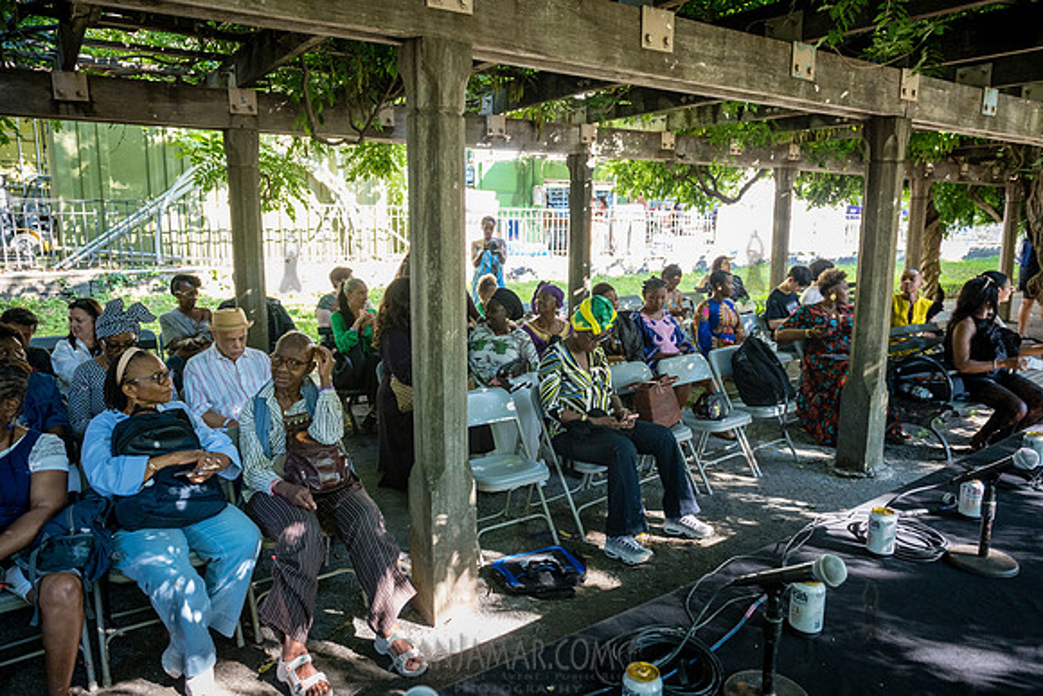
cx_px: 522
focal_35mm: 25
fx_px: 720
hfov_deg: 71.8
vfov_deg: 51.6
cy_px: 348
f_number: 4.5
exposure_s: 1/250
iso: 2000
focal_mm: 24
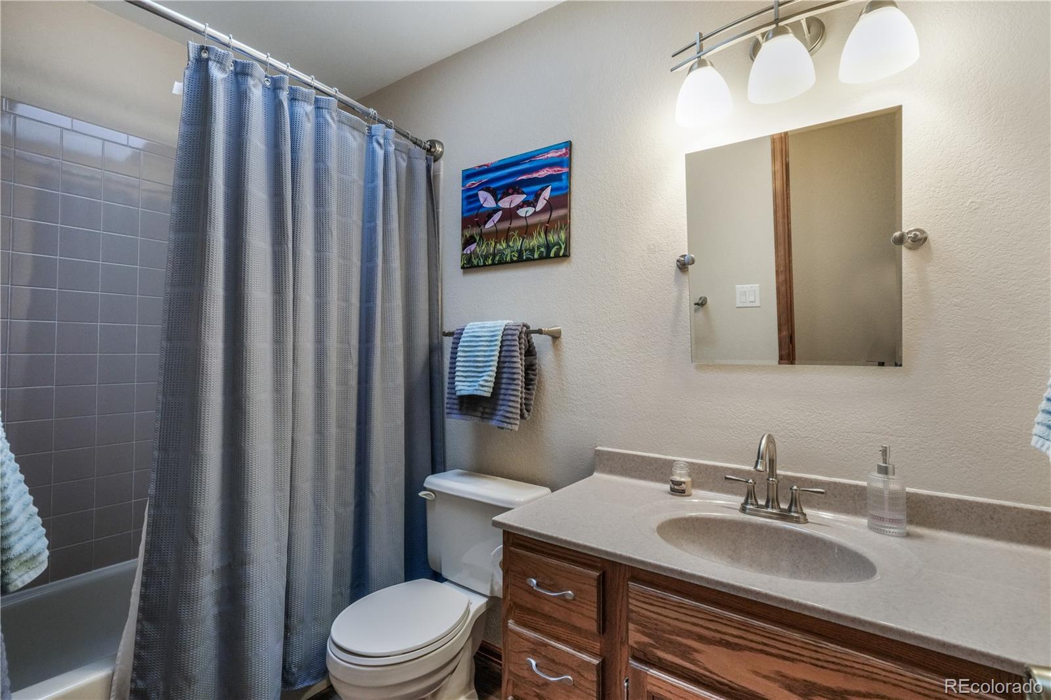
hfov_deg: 96.7
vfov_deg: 73.7
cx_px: 526
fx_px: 467
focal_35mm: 16
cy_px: 350
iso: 12800
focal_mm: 16
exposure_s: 1/30
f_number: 11
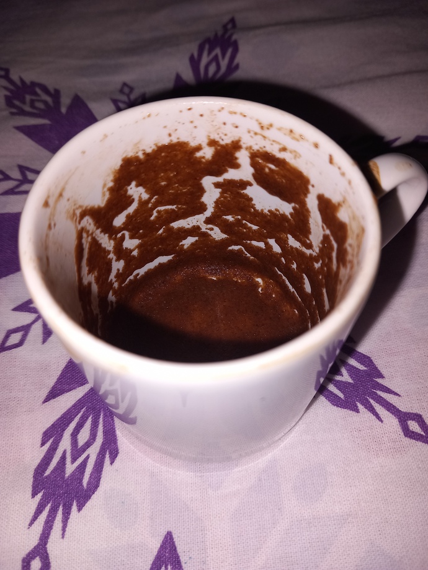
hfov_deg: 51.4
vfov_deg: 65.3
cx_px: 214
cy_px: 285
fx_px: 445
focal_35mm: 27
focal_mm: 4
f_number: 1.8
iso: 20
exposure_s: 1/106
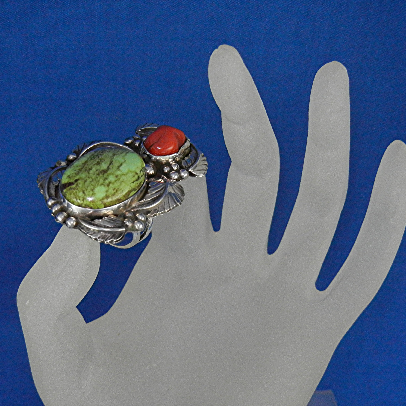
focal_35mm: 70
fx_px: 929
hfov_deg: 24.7
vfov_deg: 24.7
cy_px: 204
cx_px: 189
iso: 800
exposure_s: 1/30
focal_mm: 10.6
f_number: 8
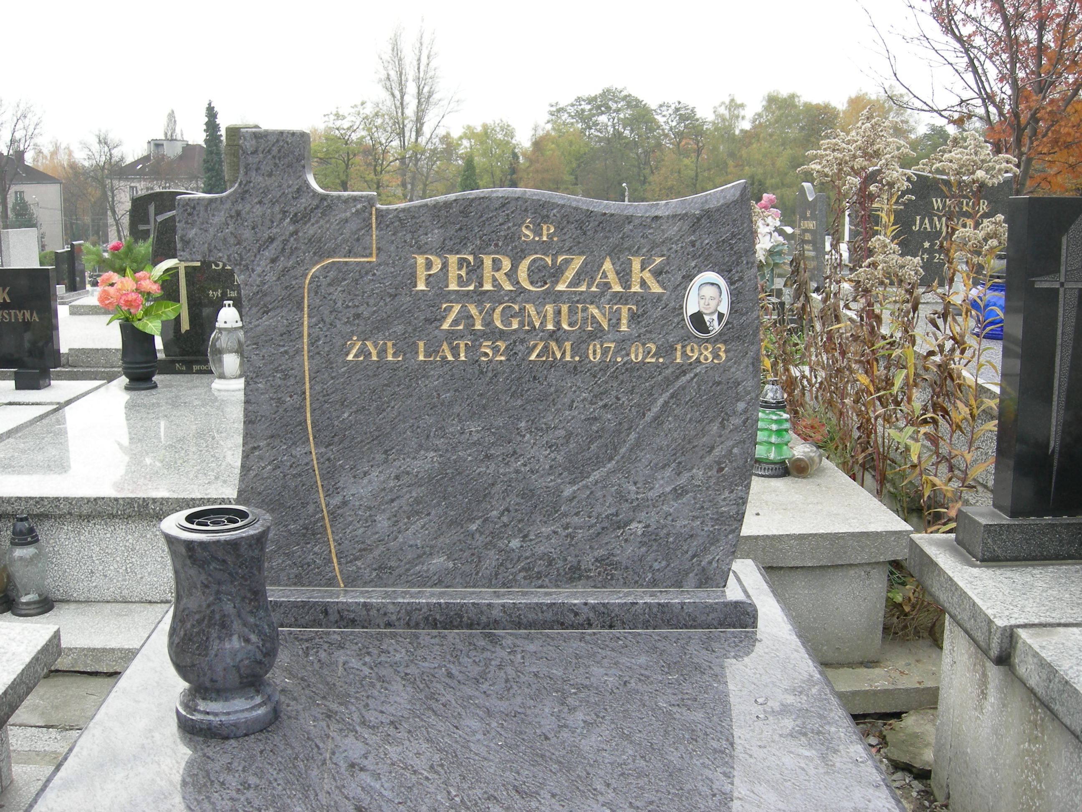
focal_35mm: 36
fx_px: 1125
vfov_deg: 39.7
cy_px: 406
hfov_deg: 51.4
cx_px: 541
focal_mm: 7.5
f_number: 3.4
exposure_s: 1/62
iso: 64
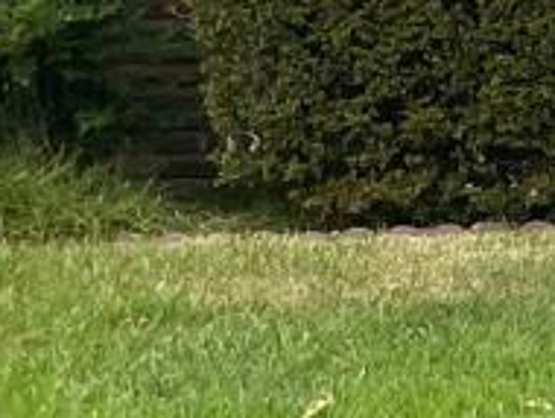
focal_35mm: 197
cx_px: 1639
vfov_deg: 7.4
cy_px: -320
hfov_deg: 8.5
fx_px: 3163
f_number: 1.6
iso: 32
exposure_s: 1/1266
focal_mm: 5.1
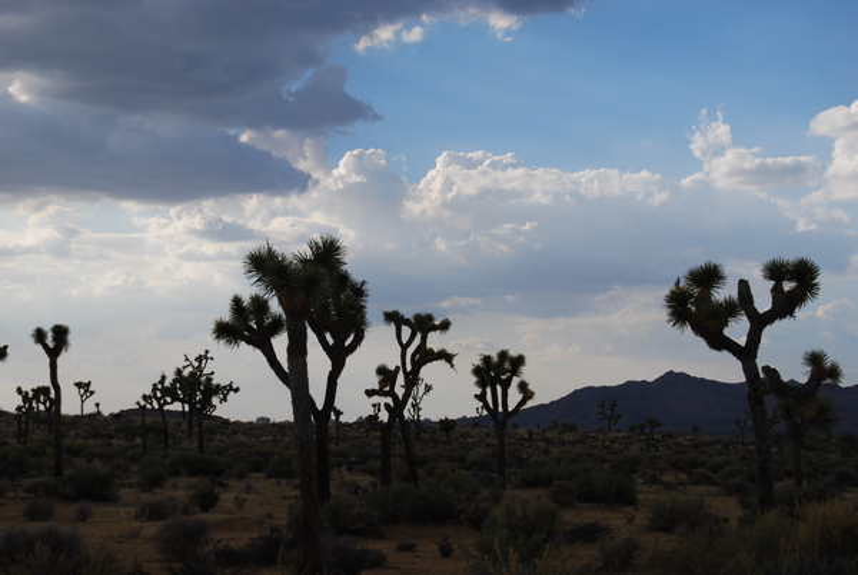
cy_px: 288
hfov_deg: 24.6
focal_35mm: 82
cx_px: 429
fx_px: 1969
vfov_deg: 16.6
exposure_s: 1/250
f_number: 8
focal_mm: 55
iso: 100
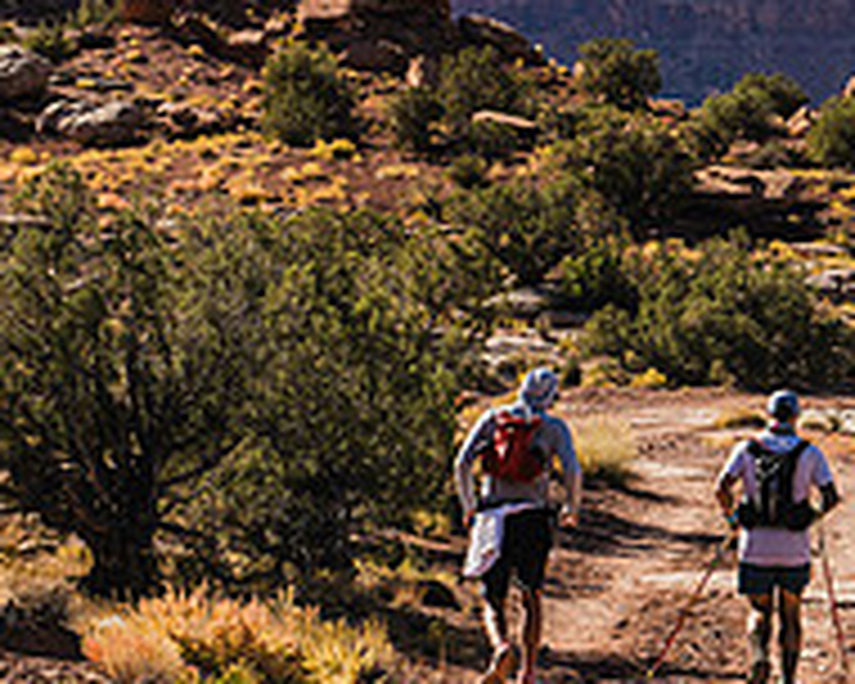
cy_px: 531
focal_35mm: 147
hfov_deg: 12.8
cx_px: 1046
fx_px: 3720
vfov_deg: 10.5
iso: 100
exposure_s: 1/500
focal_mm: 42
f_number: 5.6
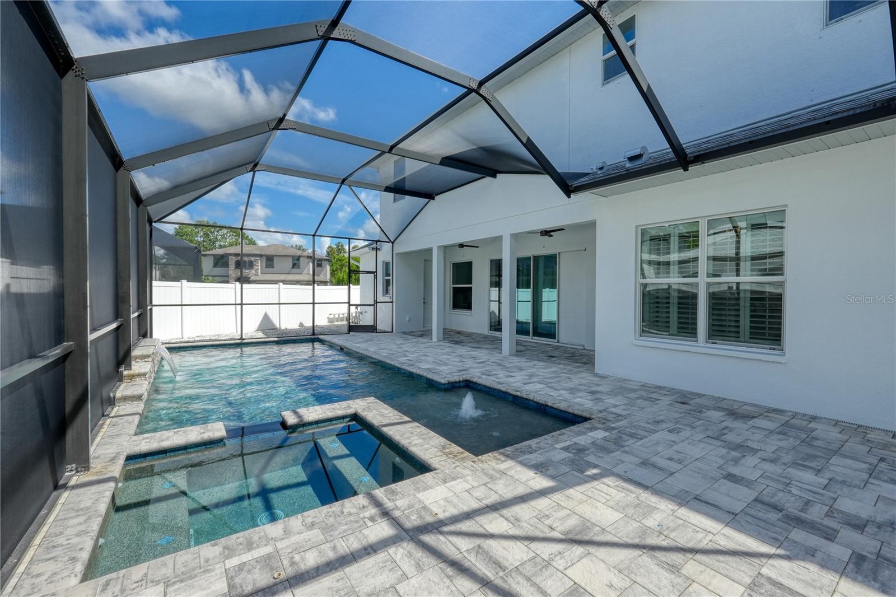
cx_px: 448
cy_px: 298
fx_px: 373
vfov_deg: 77.3
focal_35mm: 15
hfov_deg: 100.4
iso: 400
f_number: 11
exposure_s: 1/80
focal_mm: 10
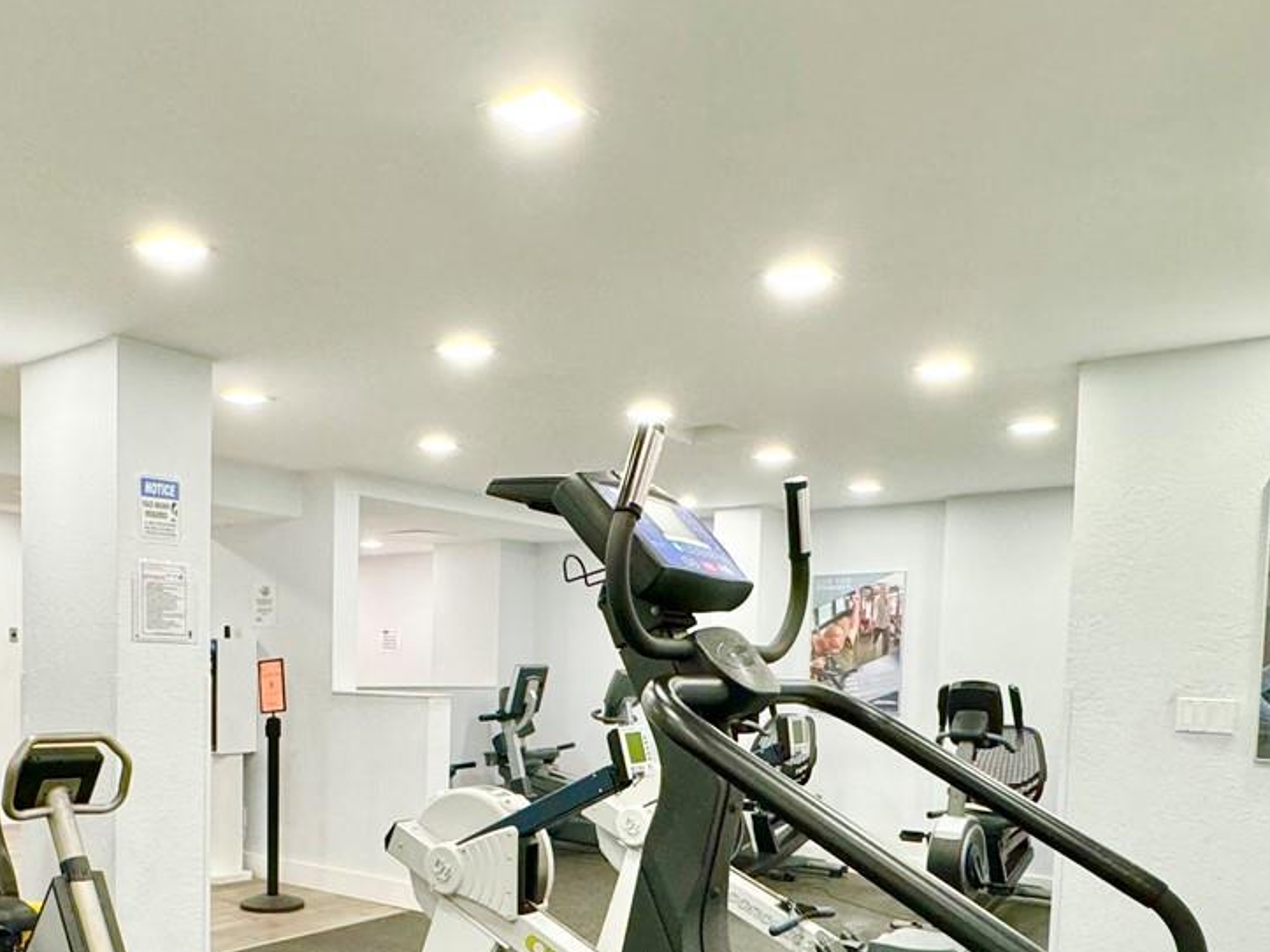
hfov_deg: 57.3
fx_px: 1137
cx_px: 444
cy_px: 739
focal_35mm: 31
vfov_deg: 43.6
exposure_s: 1/120
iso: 250
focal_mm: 2.22
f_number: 2.2
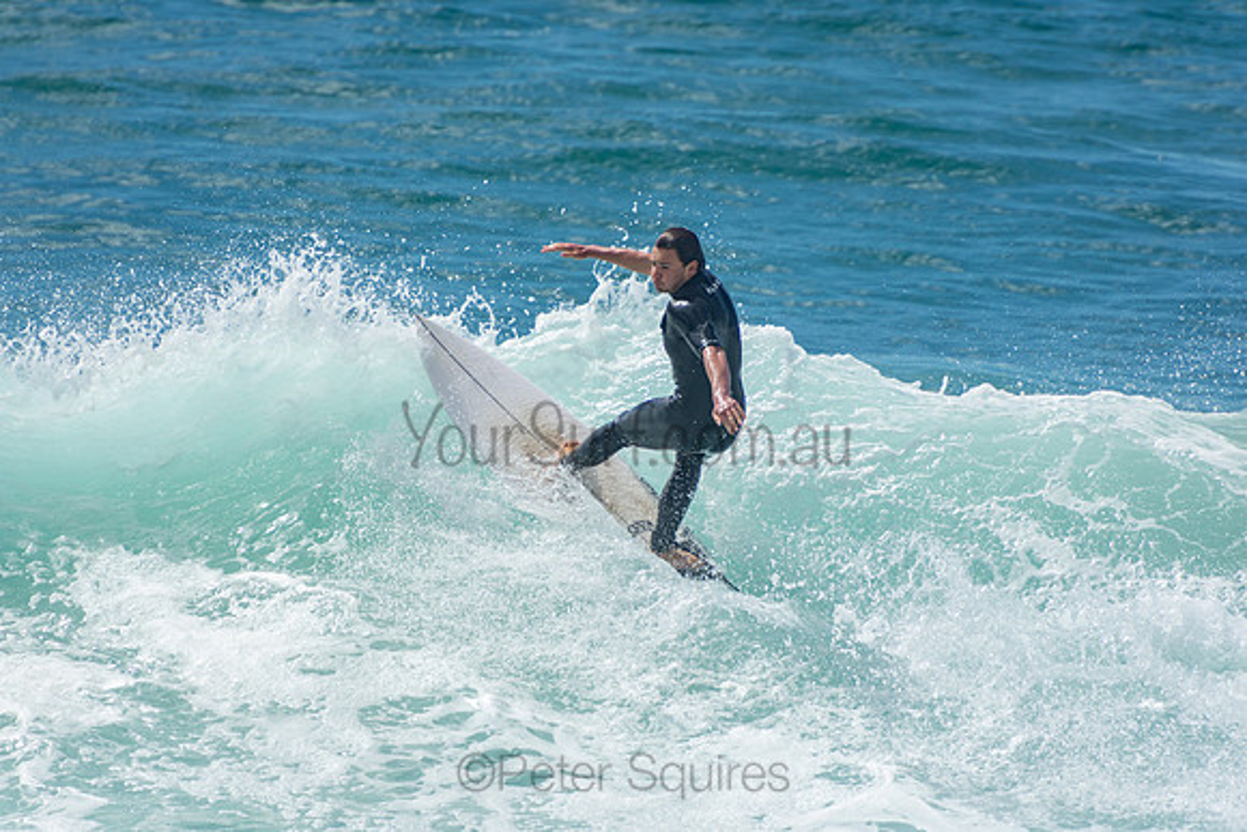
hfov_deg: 3.4
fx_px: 20787
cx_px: 624
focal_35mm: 600
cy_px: 416
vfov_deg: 2.3
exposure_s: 1/1250
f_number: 5.6
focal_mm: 400
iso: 140
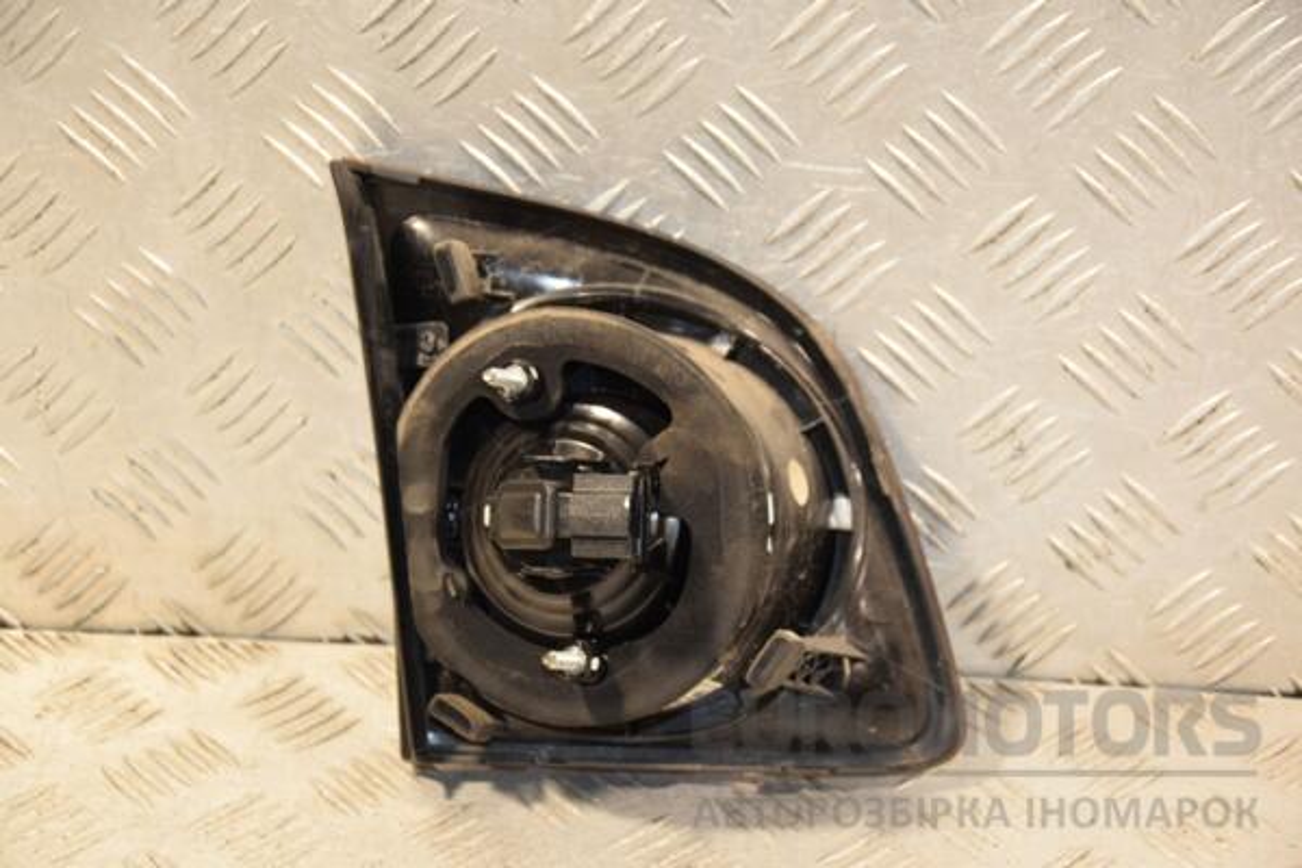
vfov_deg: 13.8
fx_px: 3580
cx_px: 651
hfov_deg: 20.6
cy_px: 434
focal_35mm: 99
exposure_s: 1/100
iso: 800
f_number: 5.3
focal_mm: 66
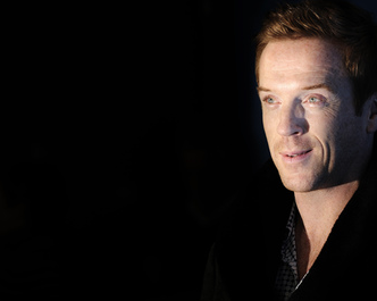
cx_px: 152
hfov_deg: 7.6
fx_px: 2843
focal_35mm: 255
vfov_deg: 6.1
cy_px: 160
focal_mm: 200
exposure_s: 1/200
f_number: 6.3
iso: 200
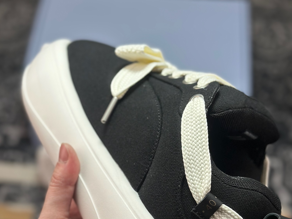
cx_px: 147
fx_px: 548
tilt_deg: -56.6
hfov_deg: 29.8
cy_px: 173
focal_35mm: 65
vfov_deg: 22.3
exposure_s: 1/1171
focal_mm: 6.86
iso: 80
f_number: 1.78
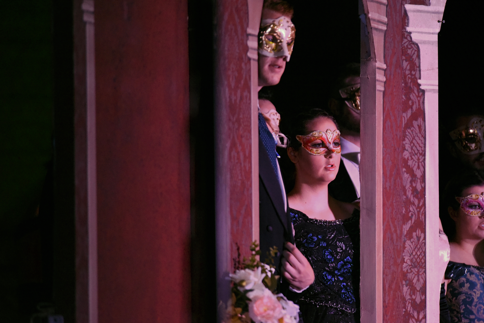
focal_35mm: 340
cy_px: 162
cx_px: 242
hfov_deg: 6.1
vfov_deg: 4.0
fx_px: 4573
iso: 12800
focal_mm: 340
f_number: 5.3
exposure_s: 1/400
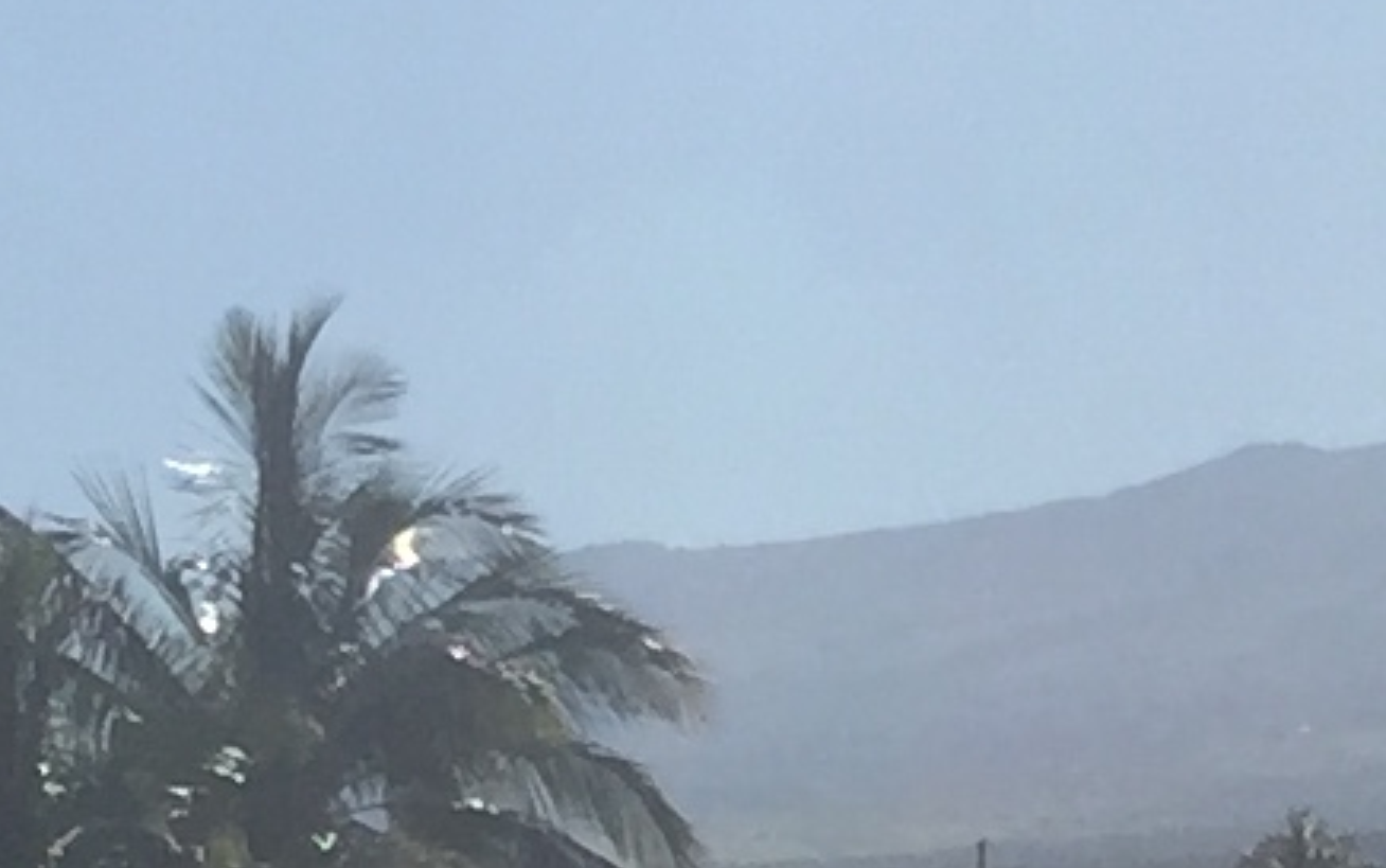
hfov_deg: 8.4
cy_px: 2248
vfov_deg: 5.5
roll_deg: -0.1
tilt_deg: -7.0
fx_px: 8692
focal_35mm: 230
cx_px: 3217
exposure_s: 1/4950
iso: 32
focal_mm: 4.15
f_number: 2.2
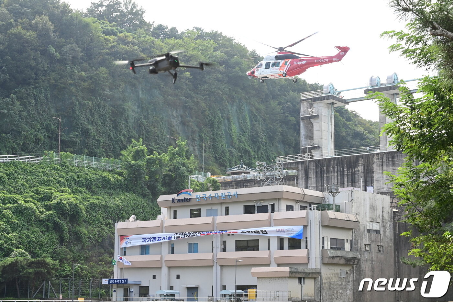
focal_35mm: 70
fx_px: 881
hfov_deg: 28.8
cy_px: 151
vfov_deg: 19.5
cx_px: 226
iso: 1000
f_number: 13
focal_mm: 70
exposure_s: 1/250
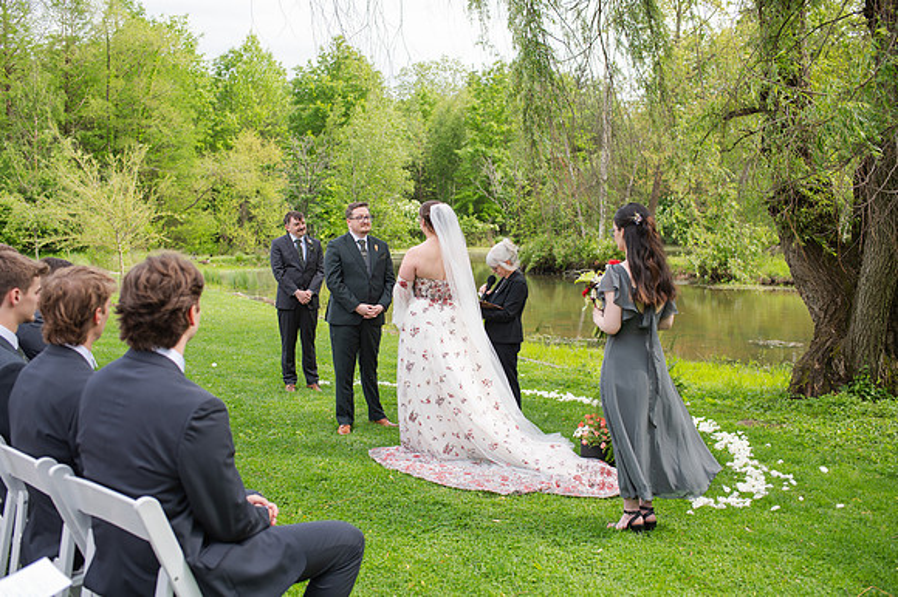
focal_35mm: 35
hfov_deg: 54.5
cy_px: 298
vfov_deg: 37.8
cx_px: 449
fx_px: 873
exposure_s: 1/500
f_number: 3.5
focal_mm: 35
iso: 100
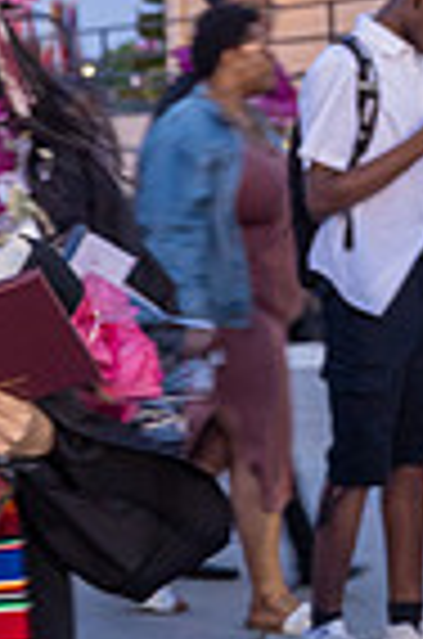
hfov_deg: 10.8
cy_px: 122
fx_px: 2196
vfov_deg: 16.4
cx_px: -104
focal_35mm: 124
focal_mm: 39
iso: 1000
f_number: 4
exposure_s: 1/30
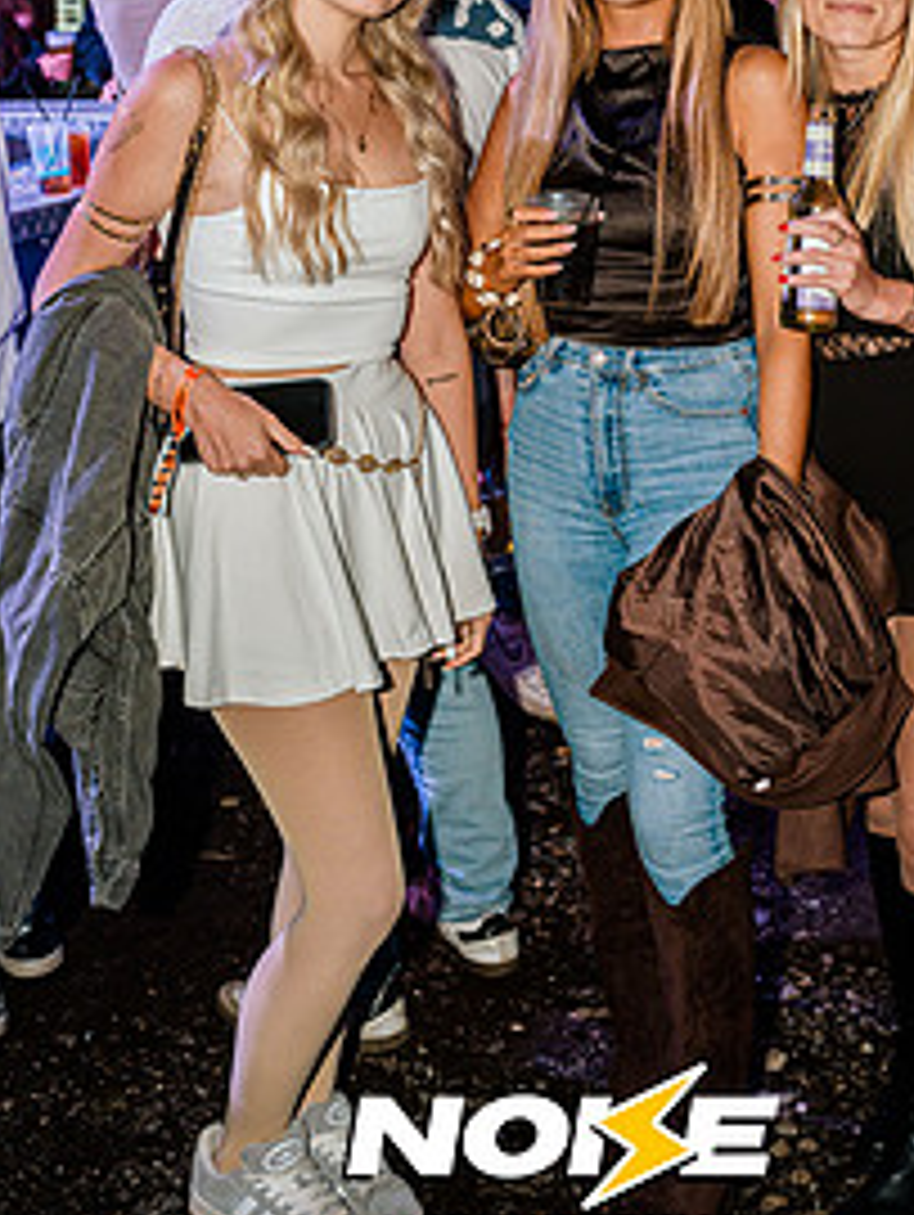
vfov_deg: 33.7
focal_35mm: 56
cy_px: 315
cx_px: 563
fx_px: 1968
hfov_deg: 26.1
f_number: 4
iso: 1250
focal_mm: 35
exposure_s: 1/60
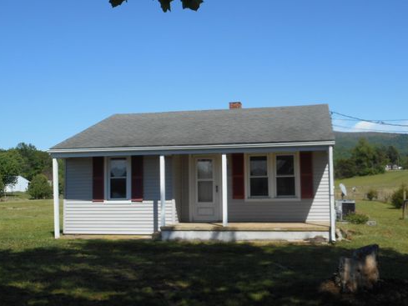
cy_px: 156
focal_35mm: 45
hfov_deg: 42.1
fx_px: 531
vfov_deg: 32.2
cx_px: 204
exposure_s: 1/500
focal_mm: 7.9
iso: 80
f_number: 4.7
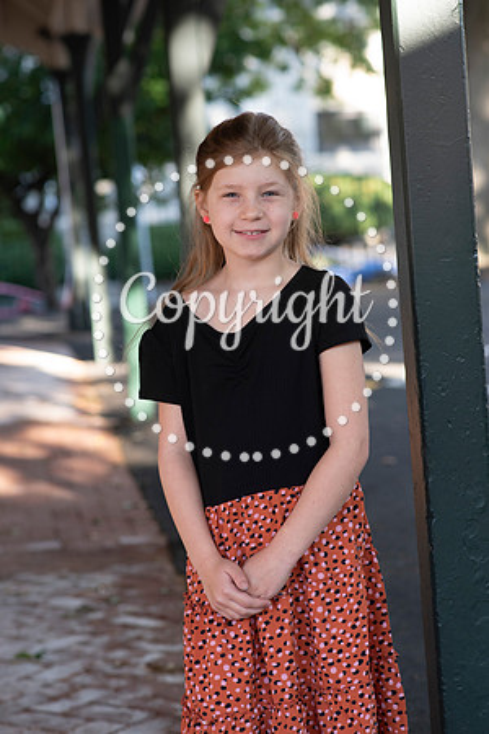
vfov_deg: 23.9
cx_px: 244
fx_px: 1732
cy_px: 367
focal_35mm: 85
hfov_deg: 16.1
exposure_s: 1/320
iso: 640
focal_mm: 85
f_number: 4
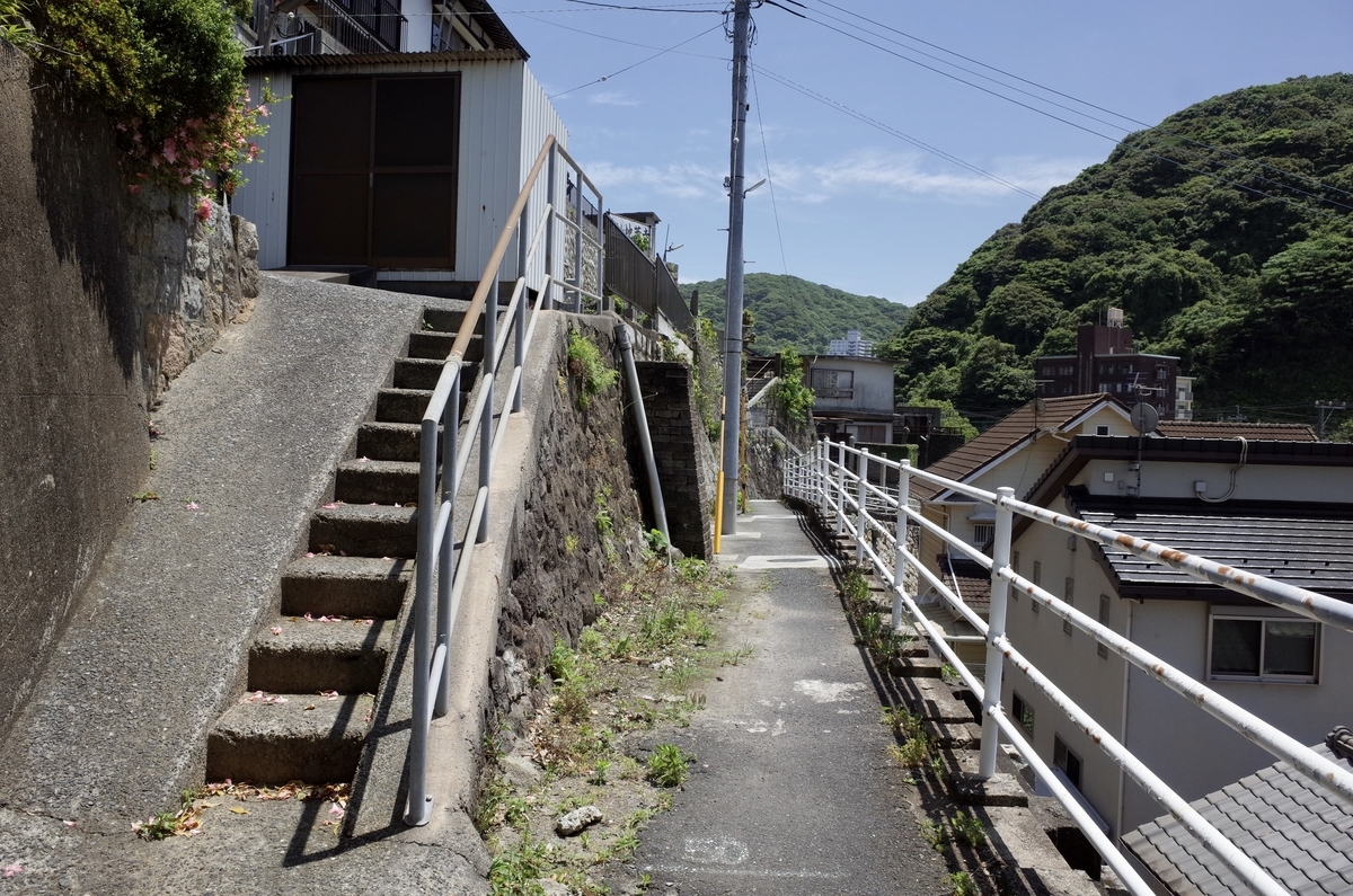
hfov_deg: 65.6
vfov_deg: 46.2
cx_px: 676
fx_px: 1050
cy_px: 448
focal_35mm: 28
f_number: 8
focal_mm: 18.3
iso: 200
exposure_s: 1/500
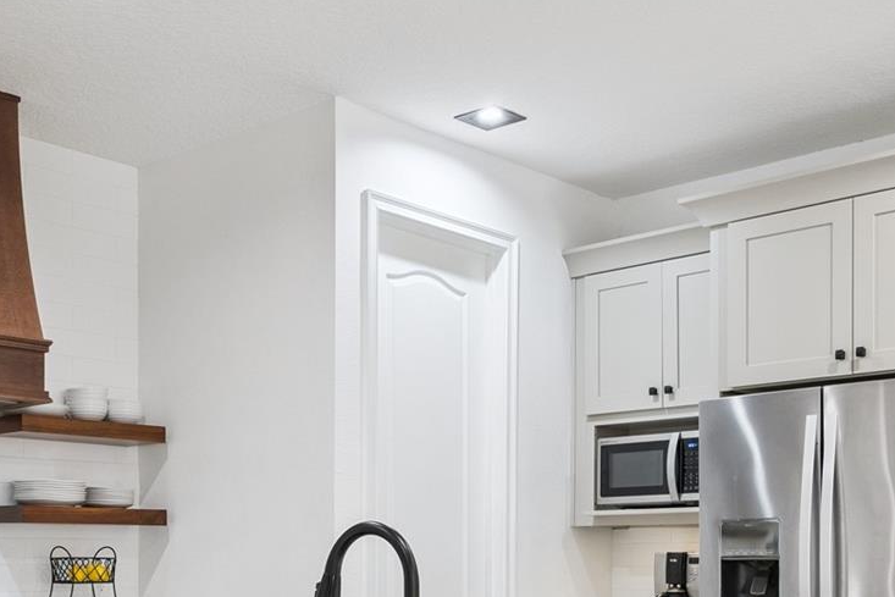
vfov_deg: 26.4
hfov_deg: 40.2
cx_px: 405
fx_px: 1221
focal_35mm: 49
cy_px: 558
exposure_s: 1/30
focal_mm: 22.5
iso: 1000
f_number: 10
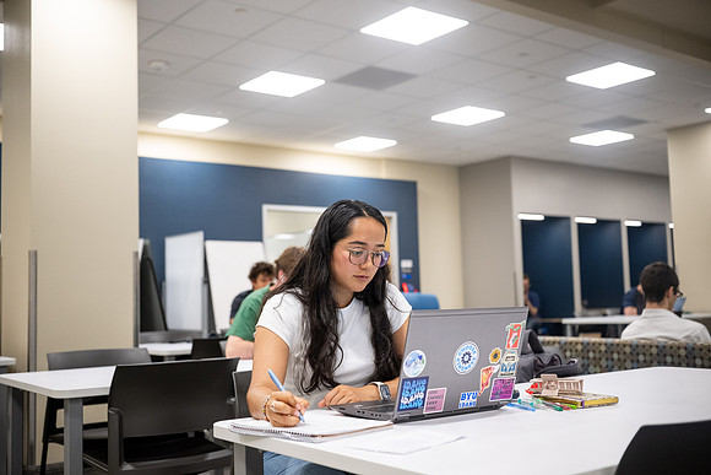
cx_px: 356
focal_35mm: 39
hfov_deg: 49.5
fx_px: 770
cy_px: 238
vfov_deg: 34.2
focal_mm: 39
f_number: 2.8
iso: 2000
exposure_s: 1/320
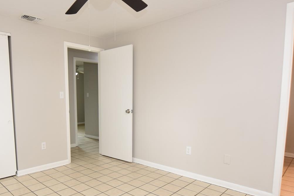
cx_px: 113
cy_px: 124
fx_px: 196
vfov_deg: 52.5
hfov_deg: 72.7
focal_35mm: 24
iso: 400
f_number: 4
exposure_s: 1/60
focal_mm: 10
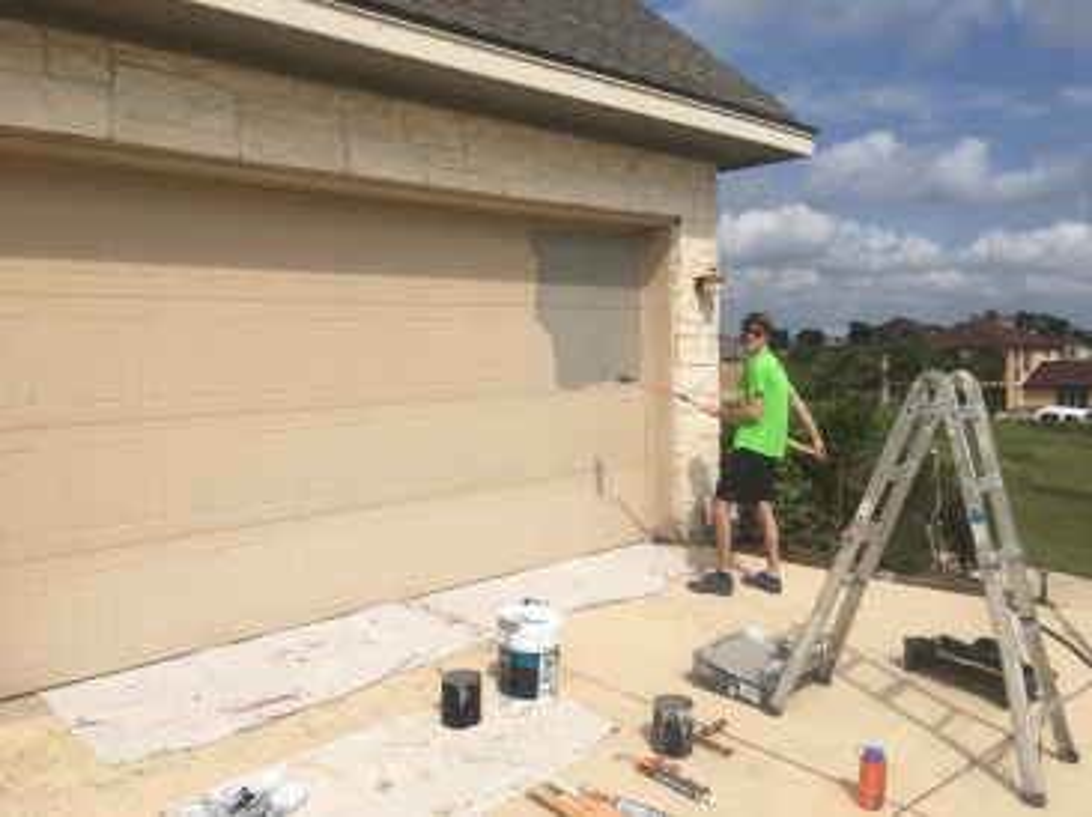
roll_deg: +1.9
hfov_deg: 61.7
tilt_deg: -3.6
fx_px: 914
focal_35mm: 29
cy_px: 408
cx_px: 546
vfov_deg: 48.2
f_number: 2.2
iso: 25
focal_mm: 4.15
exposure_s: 1/3344
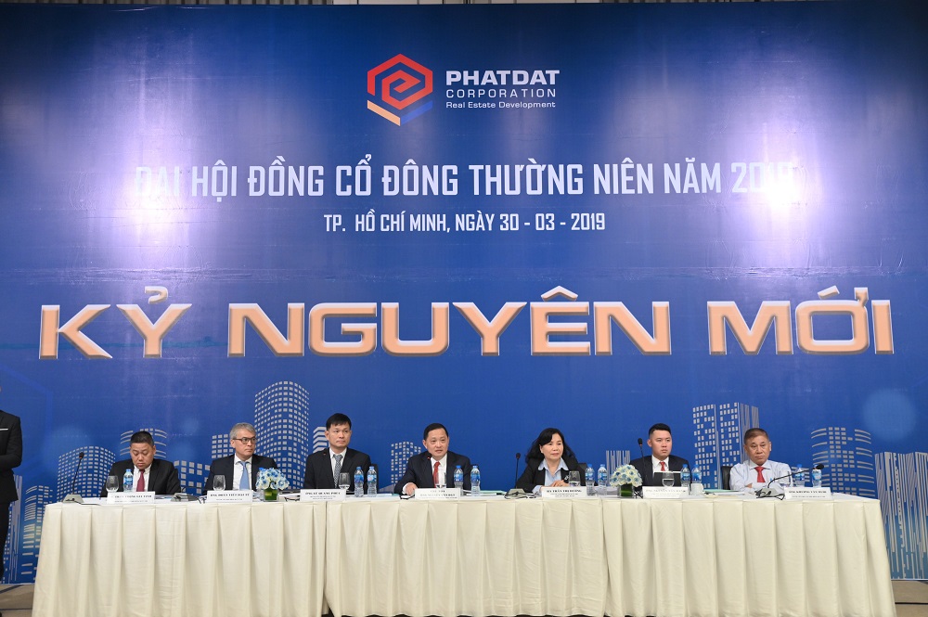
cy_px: 308
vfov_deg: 25.9
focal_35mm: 52
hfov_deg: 38.2
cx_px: 464
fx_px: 1339
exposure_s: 1/160
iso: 2000
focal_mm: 52
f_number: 4
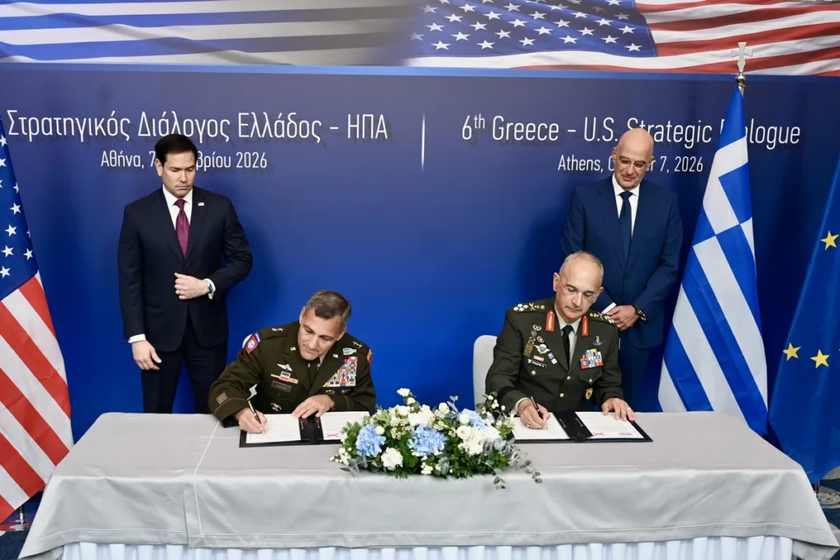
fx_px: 770
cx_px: 420
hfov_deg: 57.2
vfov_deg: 40.0
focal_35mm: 33
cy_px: 280
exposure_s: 1/640
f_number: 2.8
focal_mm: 33
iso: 2000
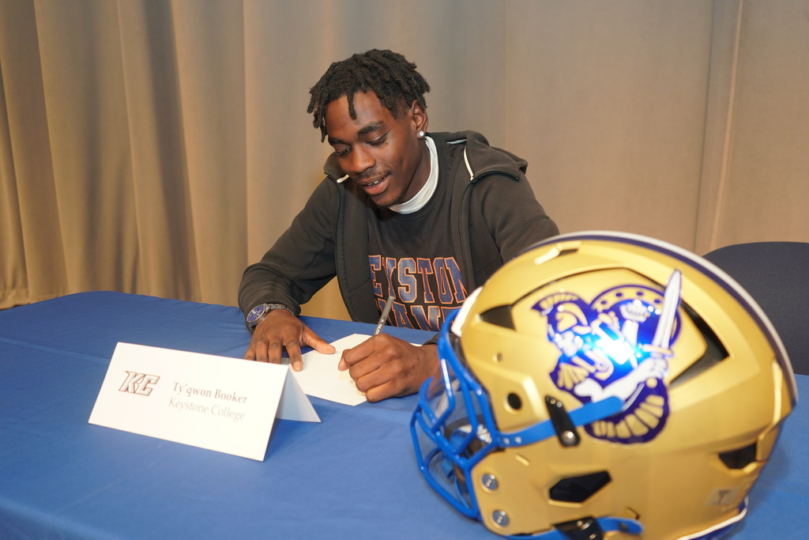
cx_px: 404
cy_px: 270
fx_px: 697
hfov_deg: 60.3
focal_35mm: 31
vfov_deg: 42.3
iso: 1000
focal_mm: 31
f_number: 4
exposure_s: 1/160
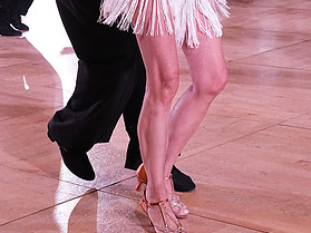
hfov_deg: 20.0
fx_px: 880
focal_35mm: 98
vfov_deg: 14.6
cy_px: -54
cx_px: 164
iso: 3200
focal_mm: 33
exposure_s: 1/400
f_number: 5
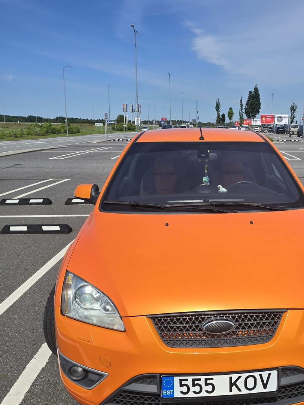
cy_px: 210
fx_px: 398
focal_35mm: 34
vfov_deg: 53.9
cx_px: 220
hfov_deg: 40.9
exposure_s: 1/1445
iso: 12
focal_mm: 6.3
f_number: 1.7
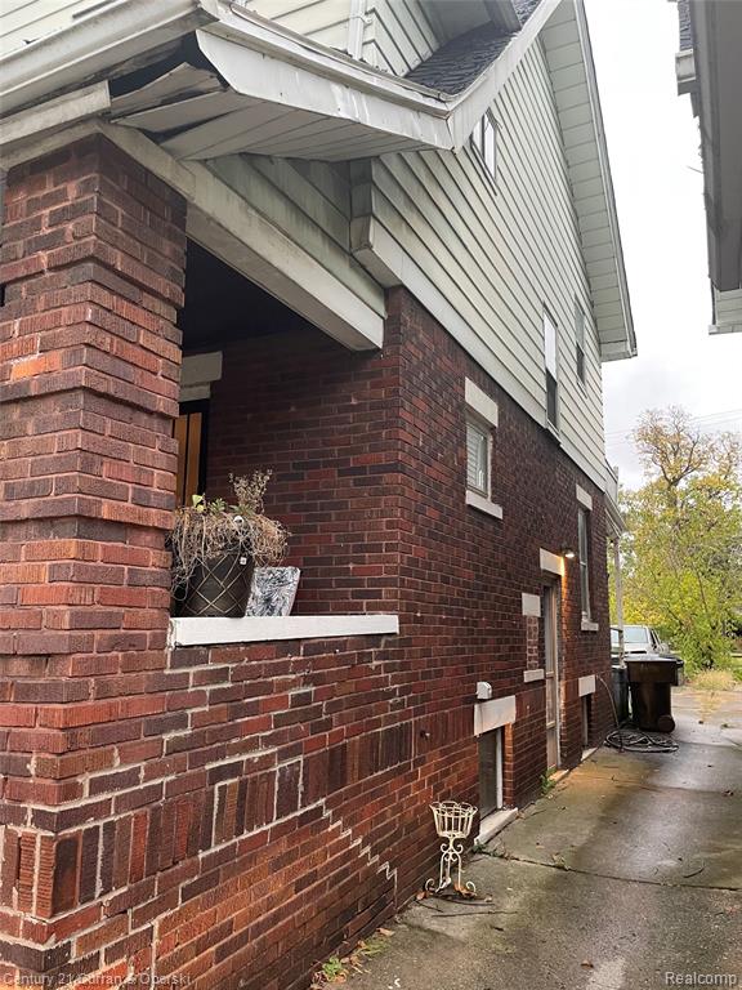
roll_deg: -0.8
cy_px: 495
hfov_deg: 53.1
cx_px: 371
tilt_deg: +9.8
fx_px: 743
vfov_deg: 67.3
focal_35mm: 26
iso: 160
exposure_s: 1/60
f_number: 1.6
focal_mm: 4.2
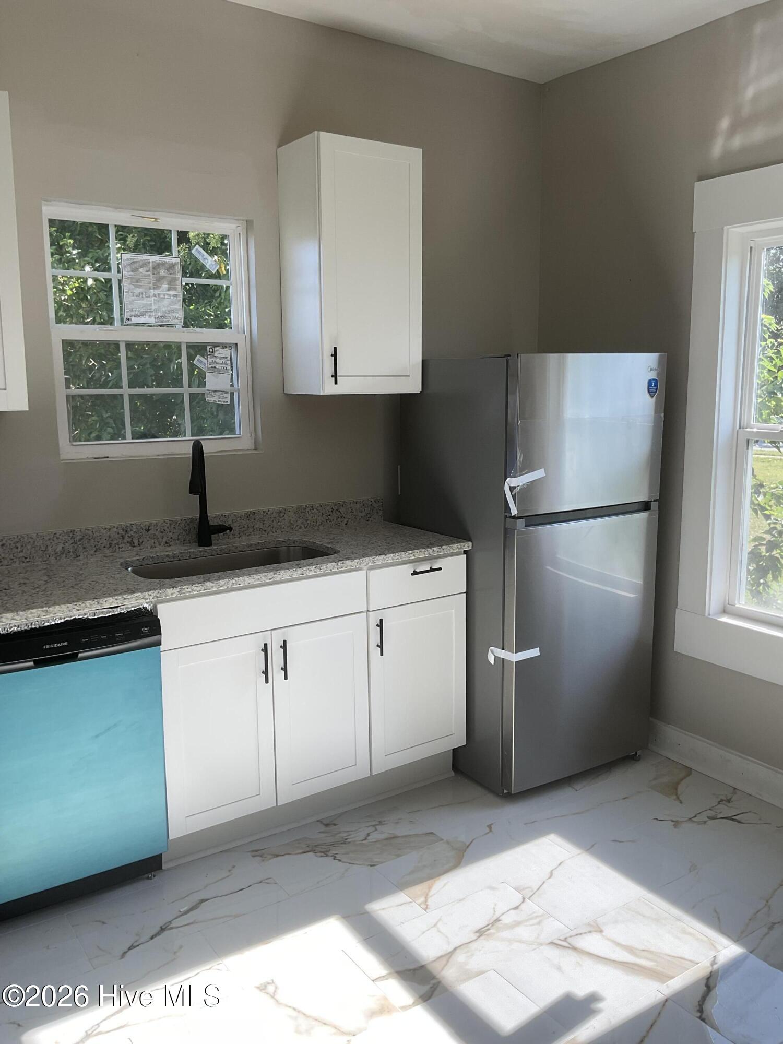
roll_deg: +1.5
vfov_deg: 61.7
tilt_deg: -8.0
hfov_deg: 48.2
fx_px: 875
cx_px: 392
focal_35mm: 29
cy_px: 522
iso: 16
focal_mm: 3
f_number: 1.8
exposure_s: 1/151
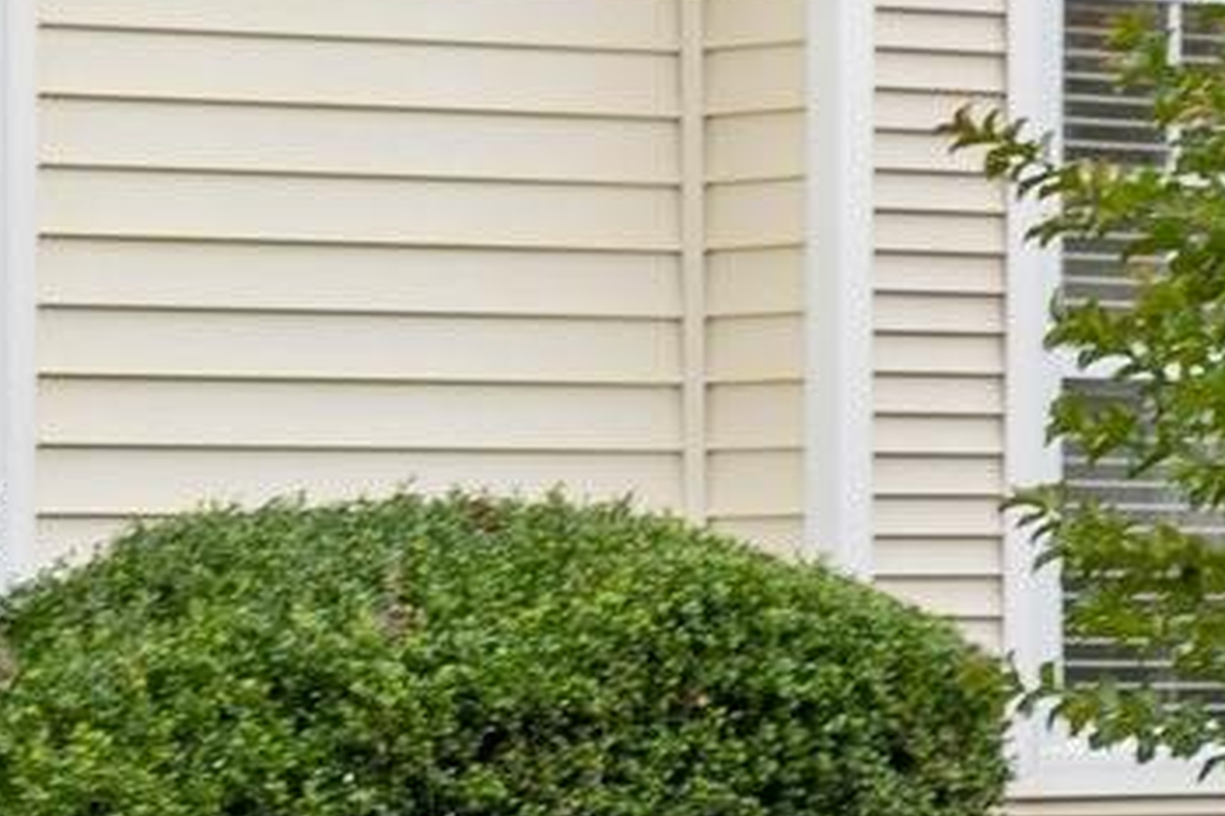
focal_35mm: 234
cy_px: 12
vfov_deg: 5.9
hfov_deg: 8.6
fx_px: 7958
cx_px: -637
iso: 100
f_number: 4.5
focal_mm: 40
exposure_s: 1/80
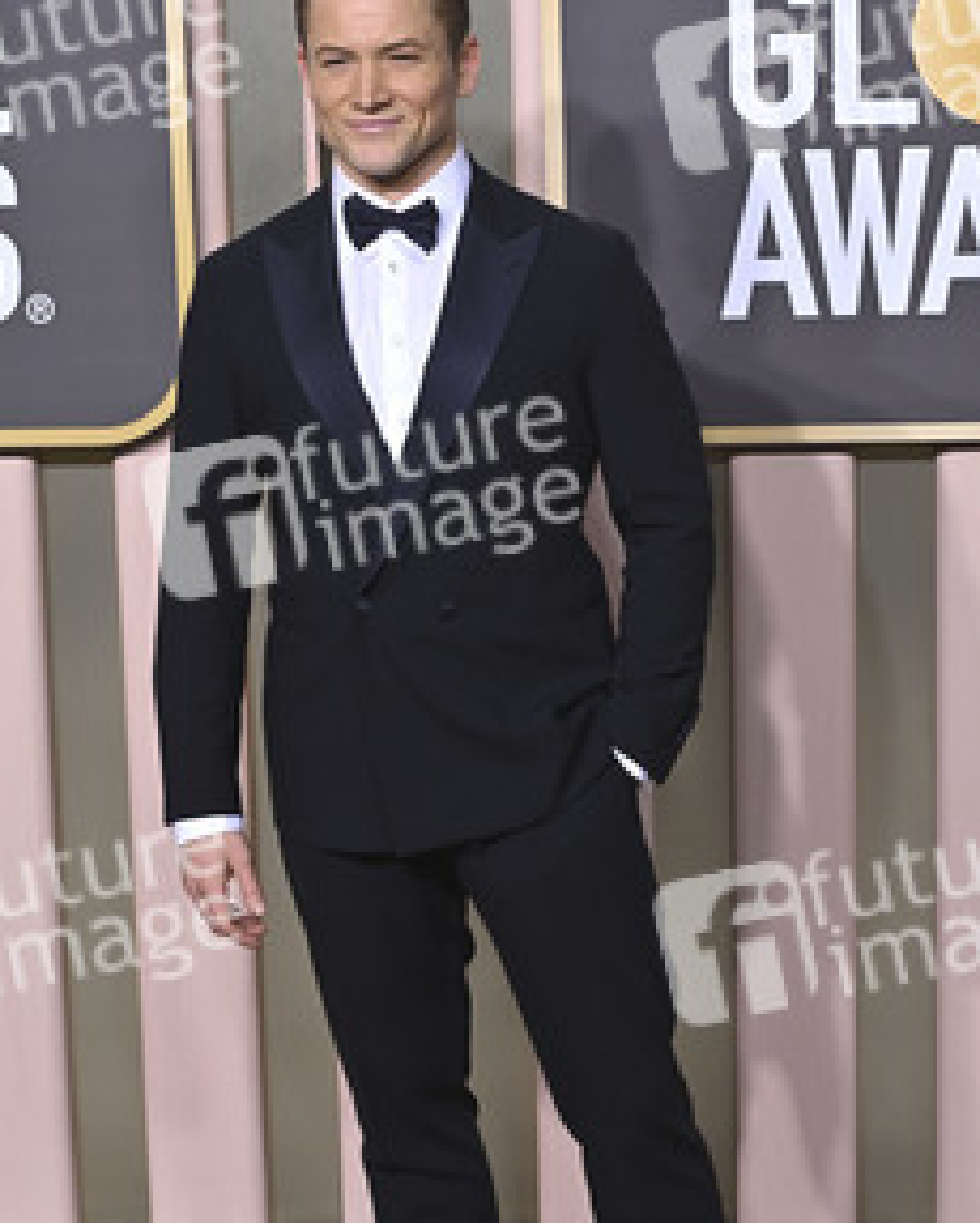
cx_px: 486
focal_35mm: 107
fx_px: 3875
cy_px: 712
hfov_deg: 14.4
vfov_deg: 17.9
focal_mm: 82
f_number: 8
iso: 800
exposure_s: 1/400
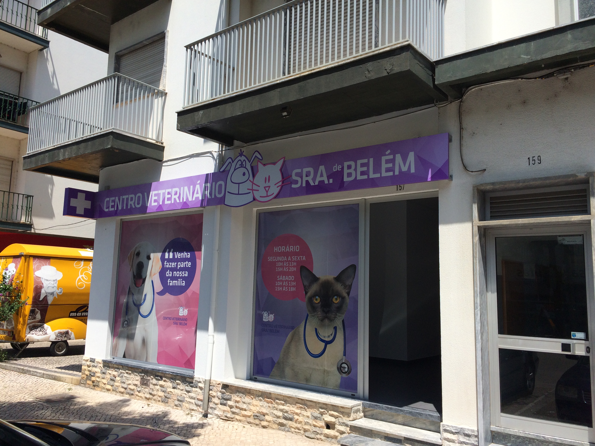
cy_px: 223
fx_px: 498
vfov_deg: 48.2
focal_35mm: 29
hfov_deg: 61.7
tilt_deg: +7.4
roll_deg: -1.8
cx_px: 298
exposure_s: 1/2283
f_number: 2.2
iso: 32
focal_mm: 4.15
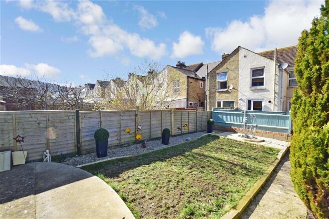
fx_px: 137
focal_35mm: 15
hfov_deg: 100.4
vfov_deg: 77.3
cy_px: 110
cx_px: 164
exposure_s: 1/400
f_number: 10
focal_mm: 10
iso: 400
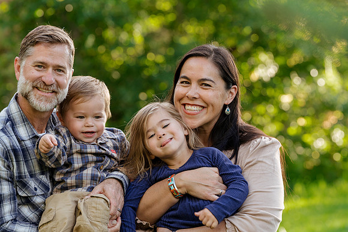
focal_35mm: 167
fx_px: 1615
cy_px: 116
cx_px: 174
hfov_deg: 12.3
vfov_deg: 8.2
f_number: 5.6
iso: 640
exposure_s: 1/200
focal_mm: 167
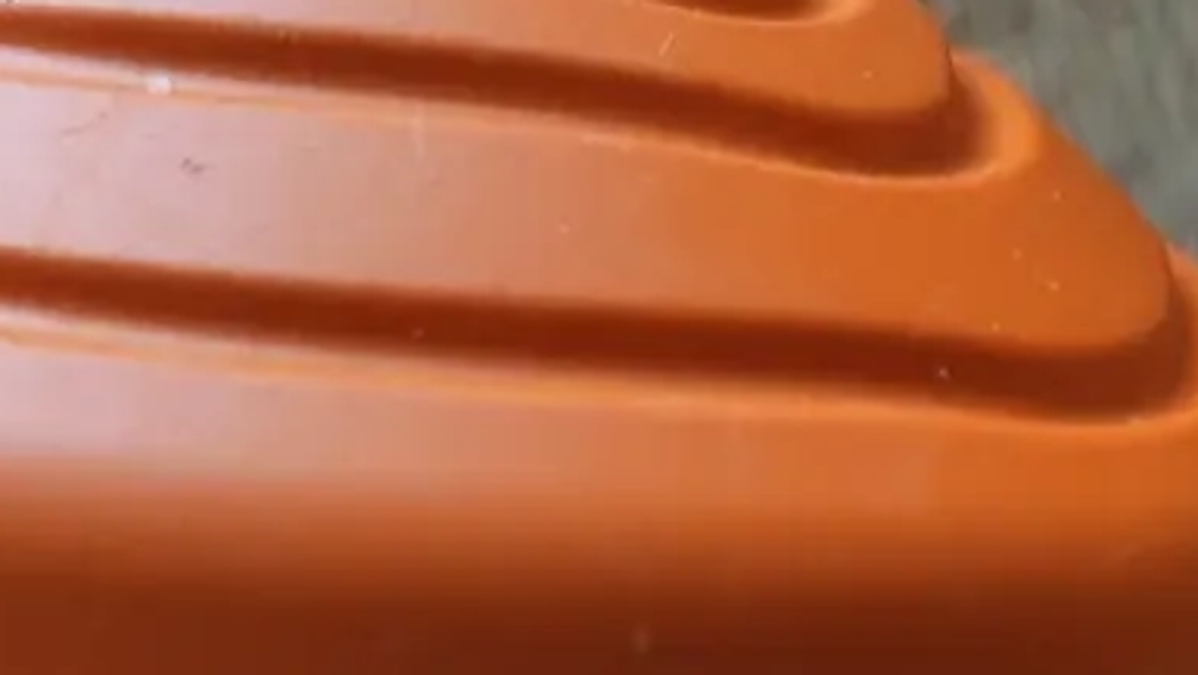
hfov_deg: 30.7
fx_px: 2161
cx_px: 367
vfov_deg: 16.9
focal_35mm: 68
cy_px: 841
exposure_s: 1/50
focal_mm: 5.56
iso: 133
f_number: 1.88
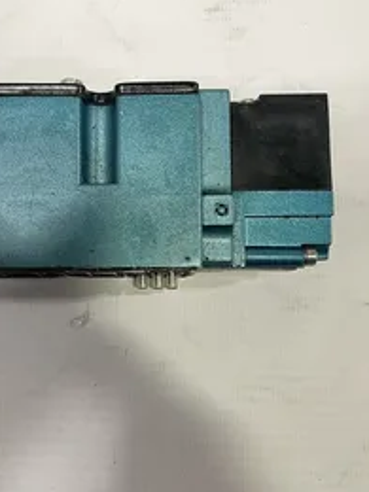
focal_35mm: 40
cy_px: 227
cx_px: 123
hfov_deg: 35.6
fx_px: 569
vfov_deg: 46.8
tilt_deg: -81.2
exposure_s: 1/60
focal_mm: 4.2
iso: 200
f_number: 1.6
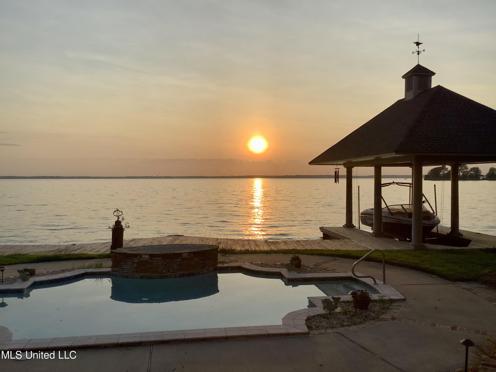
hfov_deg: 58.4
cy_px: 186
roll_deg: +0.9
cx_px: 248
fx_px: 444
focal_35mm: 31
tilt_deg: -3.1
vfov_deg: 45.4
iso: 25
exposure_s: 1/1942
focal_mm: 3.3
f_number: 2.4
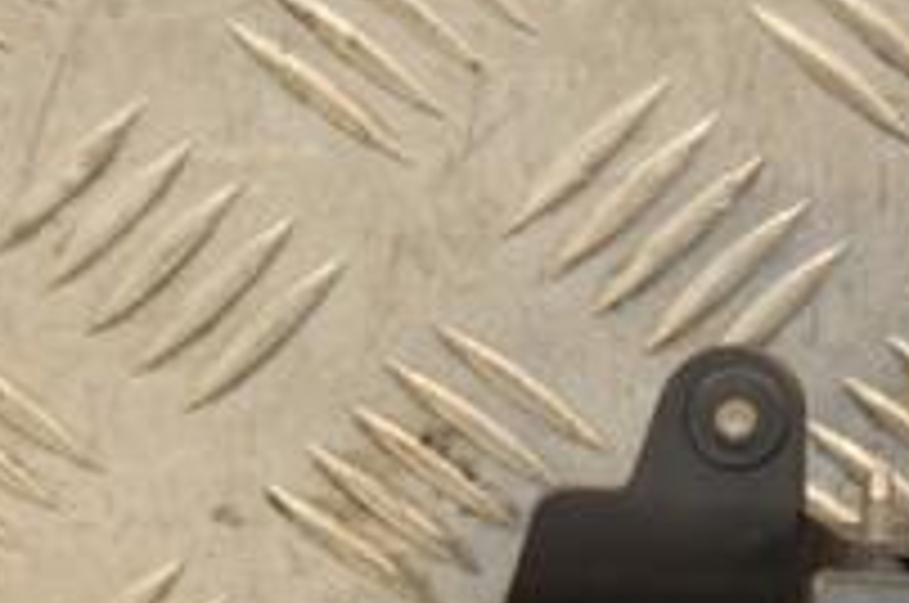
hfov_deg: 5.8
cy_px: 702
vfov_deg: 3.8
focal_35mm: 357
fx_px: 9000
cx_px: 886
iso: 800
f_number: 5.3
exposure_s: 1/160
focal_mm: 80
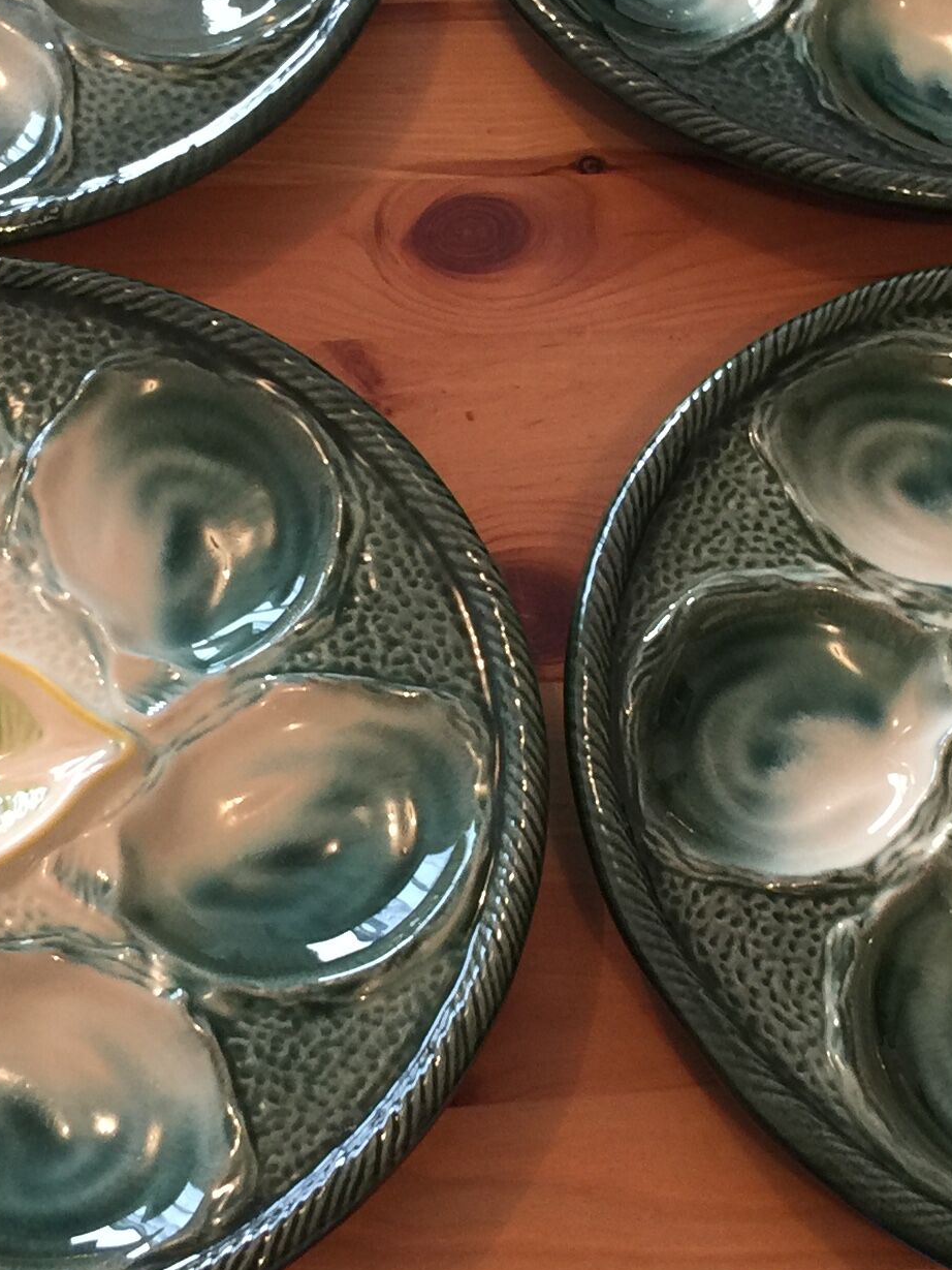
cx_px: 459
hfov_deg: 19.1
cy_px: 507
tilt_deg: -56.8
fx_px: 2823
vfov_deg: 25.3
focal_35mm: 77
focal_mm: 4.15
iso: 64
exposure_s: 1/17
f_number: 2.2
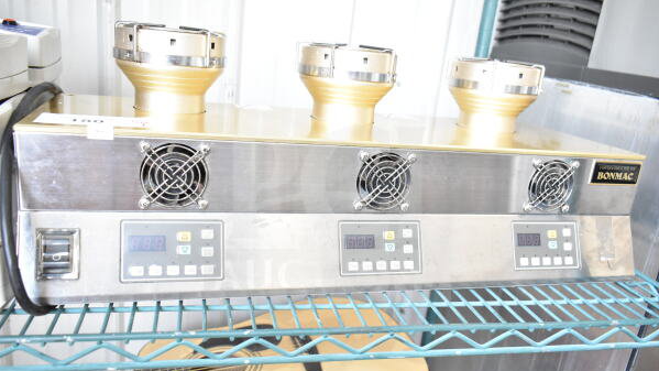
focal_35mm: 32
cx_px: 327
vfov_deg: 36.6
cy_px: 214
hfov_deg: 61.0
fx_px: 559
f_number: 5
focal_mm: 20
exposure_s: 1/100
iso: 1600
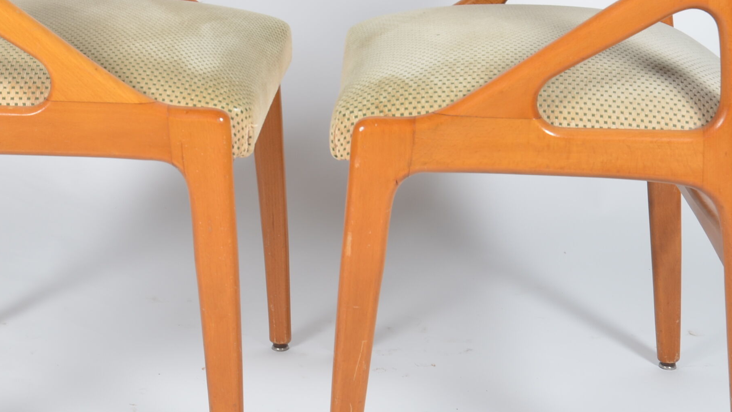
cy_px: 109
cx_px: 310
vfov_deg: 15.6
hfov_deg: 27.5
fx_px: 1495
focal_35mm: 77
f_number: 11
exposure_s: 1/125
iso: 100
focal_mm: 24
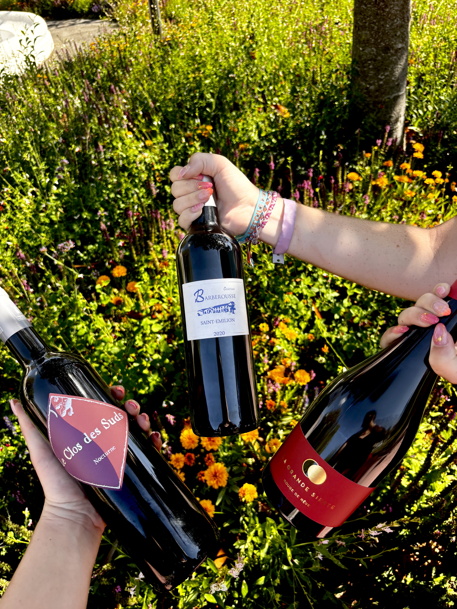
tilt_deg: -40.6
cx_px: 228
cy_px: 304
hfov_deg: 53.1
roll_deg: +7.7
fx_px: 458
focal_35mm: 26
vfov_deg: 67.3
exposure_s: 1/550
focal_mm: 5.96
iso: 50
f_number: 1.6
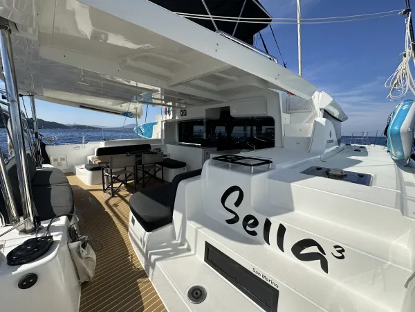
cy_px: 156
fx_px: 168
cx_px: 208
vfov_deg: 85.7
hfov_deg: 102.1
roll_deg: -2.7
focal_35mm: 14
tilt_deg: -8.5
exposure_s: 1/2132
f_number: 2.2
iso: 50
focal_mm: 2.22
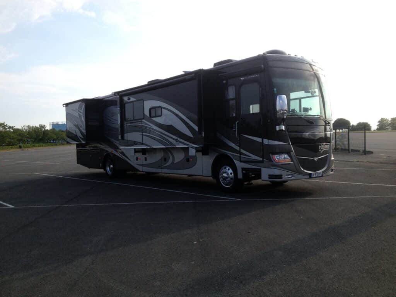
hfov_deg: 52.6
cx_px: 198
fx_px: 400
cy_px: 148
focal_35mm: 35
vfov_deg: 40.7
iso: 50
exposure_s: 1/1493
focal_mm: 4.28
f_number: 2.4
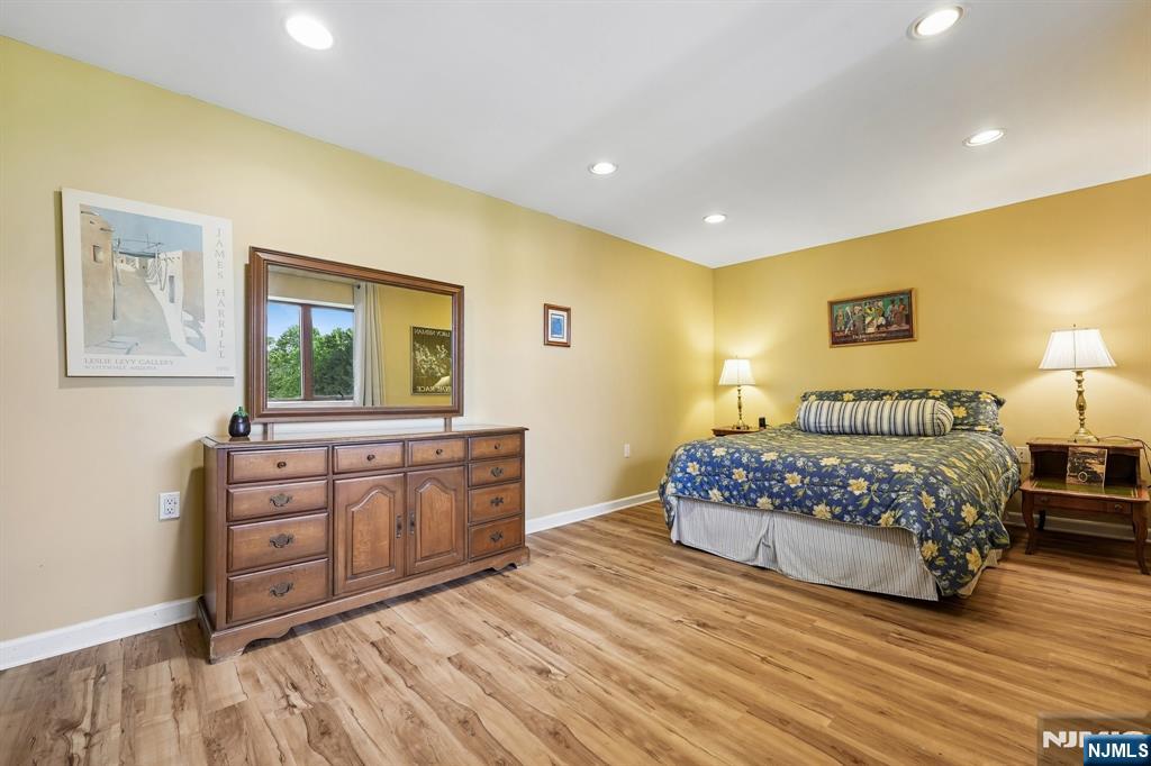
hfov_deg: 104.3
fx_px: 447
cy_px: 383
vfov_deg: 81.2
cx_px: 576
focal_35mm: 14
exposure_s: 1/15
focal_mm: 14
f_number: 6.3
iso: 320
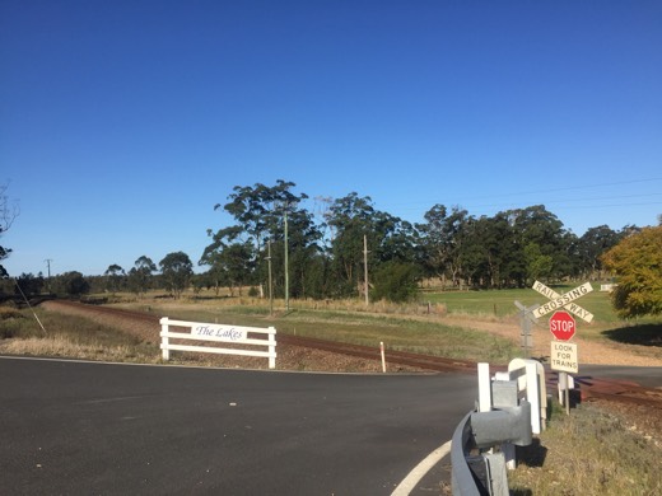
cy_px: 248
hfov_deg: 61.7
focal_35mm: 29
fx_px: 555
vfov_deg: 48.2
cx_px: 331
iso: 32
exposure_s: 1/1980
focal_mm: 4.15
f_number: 2.2
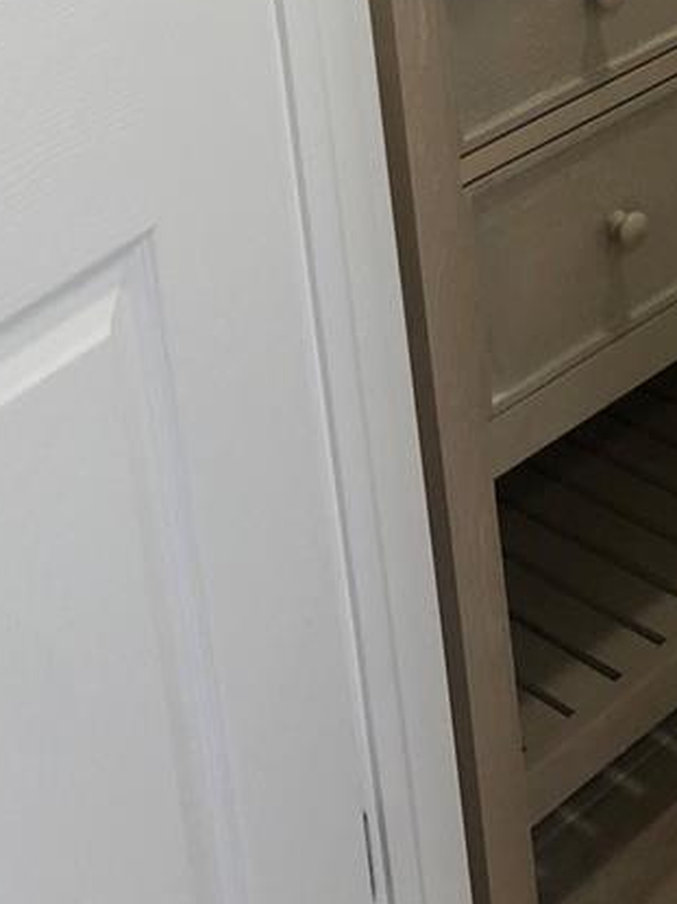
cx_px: 636
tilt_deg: -14.4
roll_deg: +4.4
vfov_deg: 21.6
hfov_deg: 17.9
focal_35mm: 81
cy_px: -292
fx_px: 2113
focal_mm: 4
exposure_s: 1/40
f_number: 1.8
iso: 25
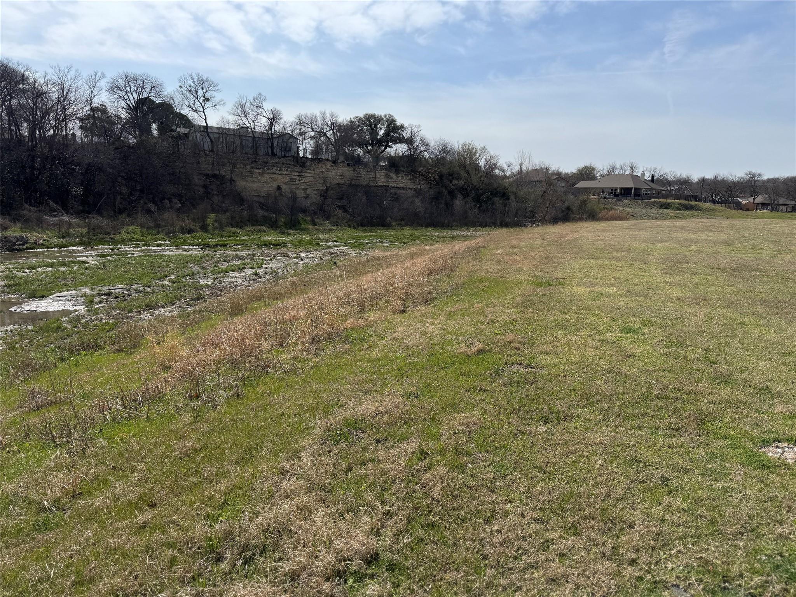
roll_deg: -3.2
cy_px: 298
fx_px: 552
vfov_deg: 56.8
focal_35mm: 24
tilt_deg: -9.0
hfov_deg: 71.6
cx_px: 398
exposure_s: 1/6410
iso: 80
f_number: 1.78
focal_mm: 6.76
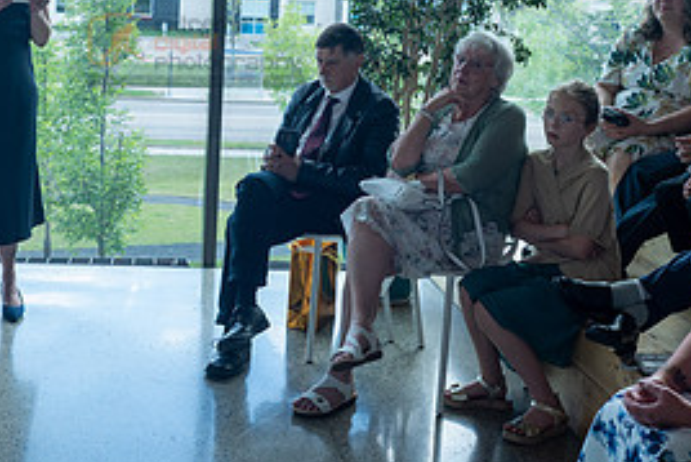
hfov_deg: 37.5
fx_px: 999
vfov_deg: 25.2
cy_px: 48
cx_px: 199
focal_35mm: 52
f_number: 4
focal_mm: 24
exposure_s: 1/125
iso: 200
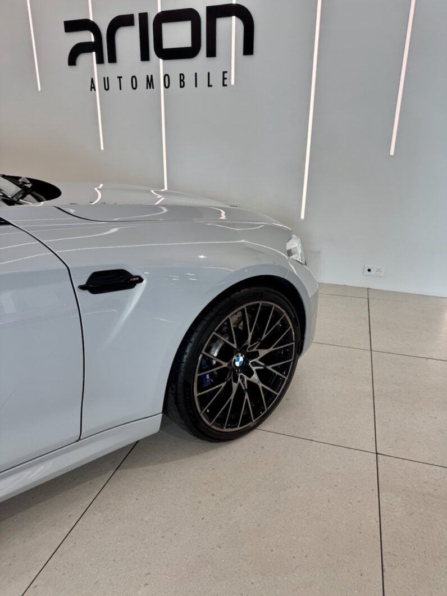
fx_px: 413
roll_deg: -2.3
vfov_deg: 71.6
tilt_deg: -22.2
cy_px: 298
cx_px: 224
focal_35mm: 24
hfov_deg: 56.8
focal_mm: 6.76
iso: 64
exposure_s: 1/121
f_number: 1.78
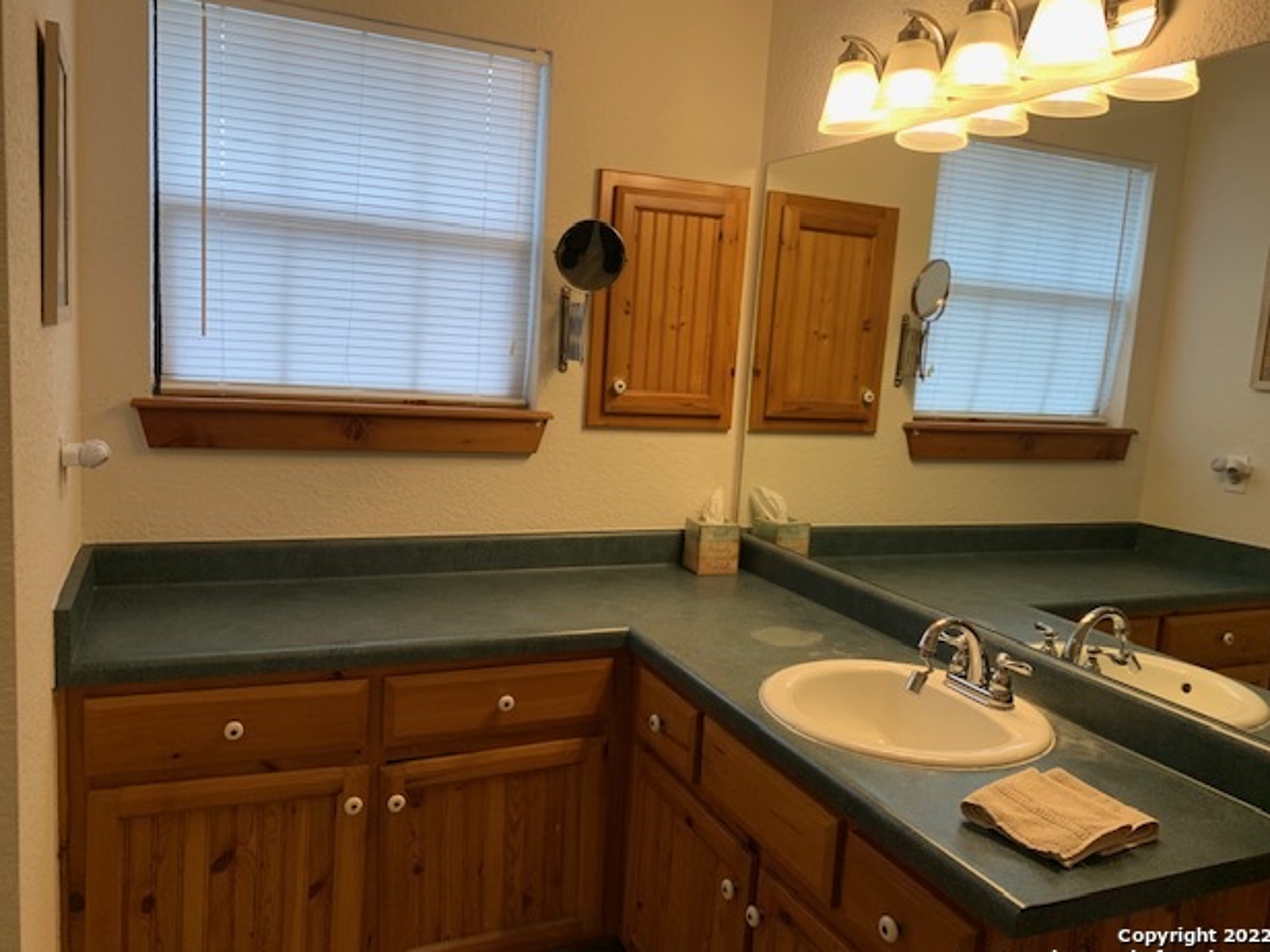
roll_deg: -2.1
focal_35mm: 27
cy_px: 476
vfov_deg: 51.4
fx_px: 991
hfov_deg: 65.3
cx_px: 619
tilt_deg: -6.9
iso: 100
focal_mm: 4.25
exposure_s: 1/120
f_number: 1.8
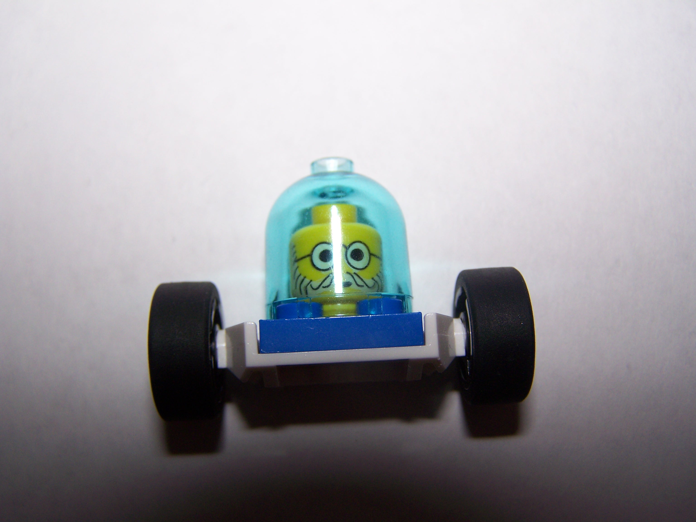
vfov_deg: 37.7
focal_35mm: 38
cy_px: 261
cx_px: 348
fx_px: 764
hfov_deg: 49.0
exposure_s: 1/60
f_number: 2.8
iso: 80
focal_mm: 6.3
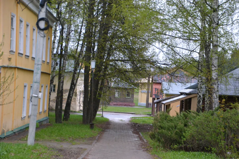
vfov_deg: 14.0
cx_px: 120
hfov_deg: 20.9
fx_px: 647
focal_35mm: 98
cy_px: 80
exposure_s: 1/500
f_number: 5.3
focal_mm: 65
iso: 1600
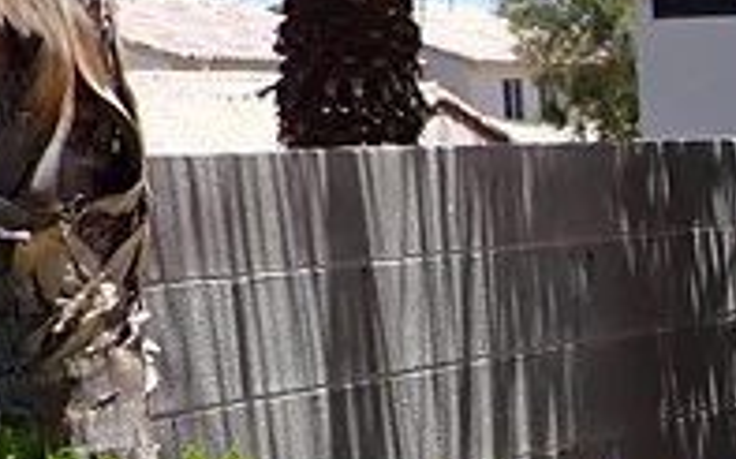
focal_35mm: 138
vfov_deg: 9.3
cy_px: 575
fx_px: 2767
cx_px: 1255
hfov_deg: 13.8
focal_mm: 4.5
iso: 100
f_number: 8
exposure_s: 1/200
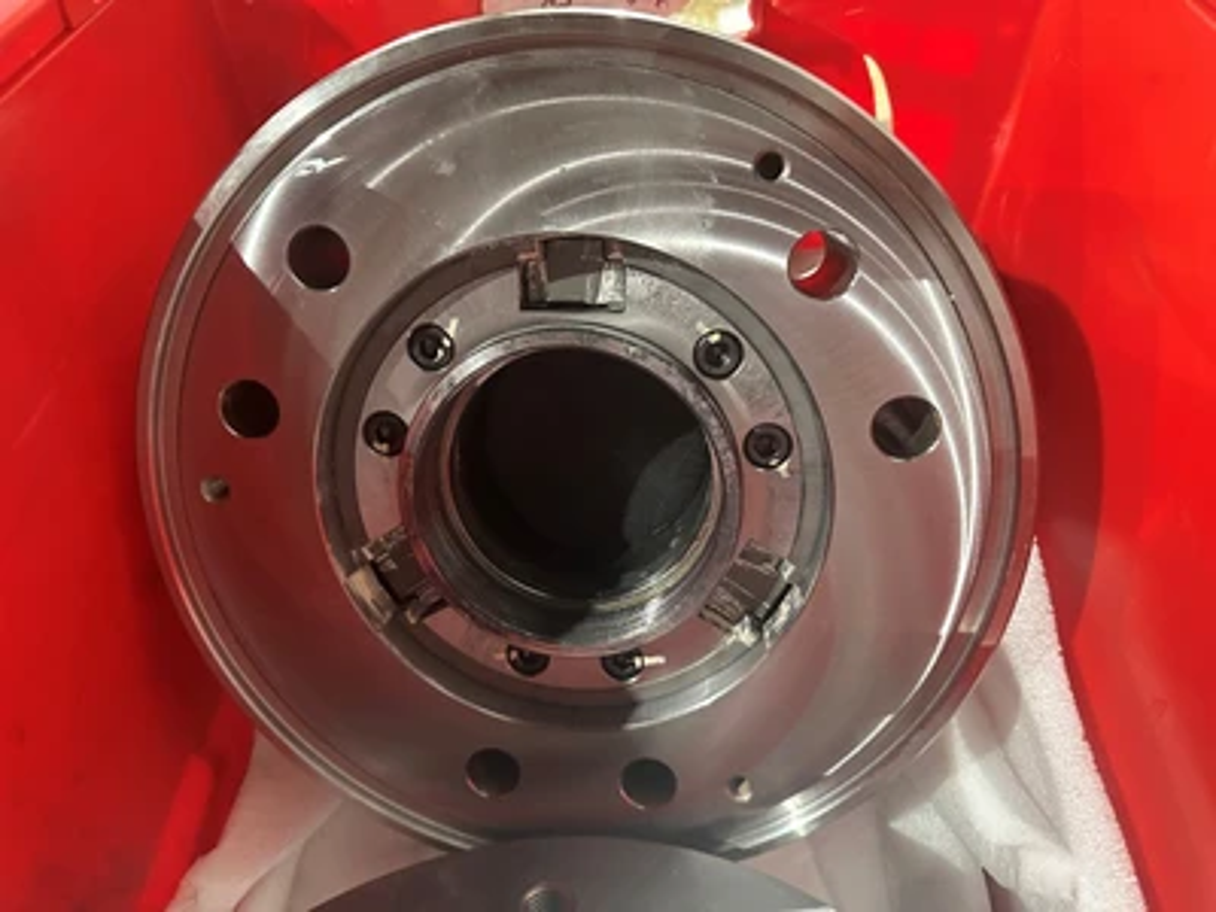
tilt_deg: -47.2
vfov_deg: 56.8
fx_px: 843
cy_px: 456
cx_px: 608
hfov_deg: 71.6
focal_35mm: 24
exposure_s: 1/40
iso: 640
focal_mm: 6.86
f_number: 1.78
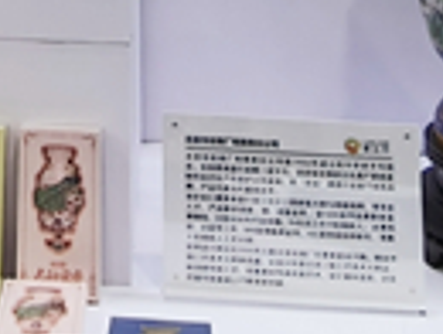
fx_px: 1269
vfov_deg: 10.7
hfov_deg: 19.1
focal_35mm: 99
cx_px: -34
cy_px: -646
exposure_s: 1/100
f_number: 2
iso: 200
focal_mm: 2.32
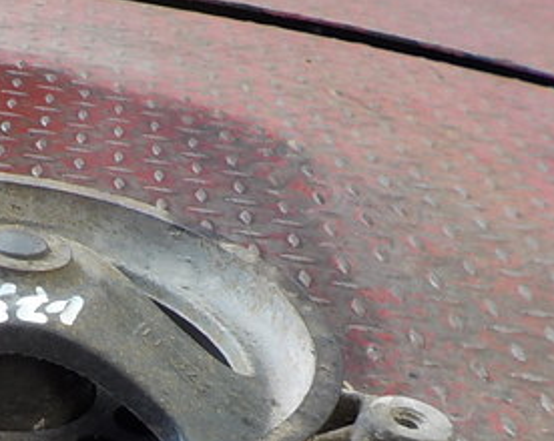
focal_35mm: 68
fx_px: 1113
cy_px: 477
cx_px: 14
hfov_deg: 26.6
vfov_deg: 21.4
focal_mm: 4.1
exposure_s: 1/40
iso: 125
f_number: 3.3
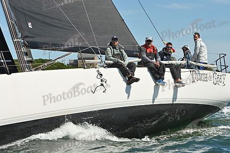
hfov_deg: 14.4
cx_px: 136
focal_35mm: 142
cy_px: 61
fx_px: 907
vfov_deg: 9.7
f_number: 10
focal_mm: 116
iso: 320
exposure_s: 1/1600
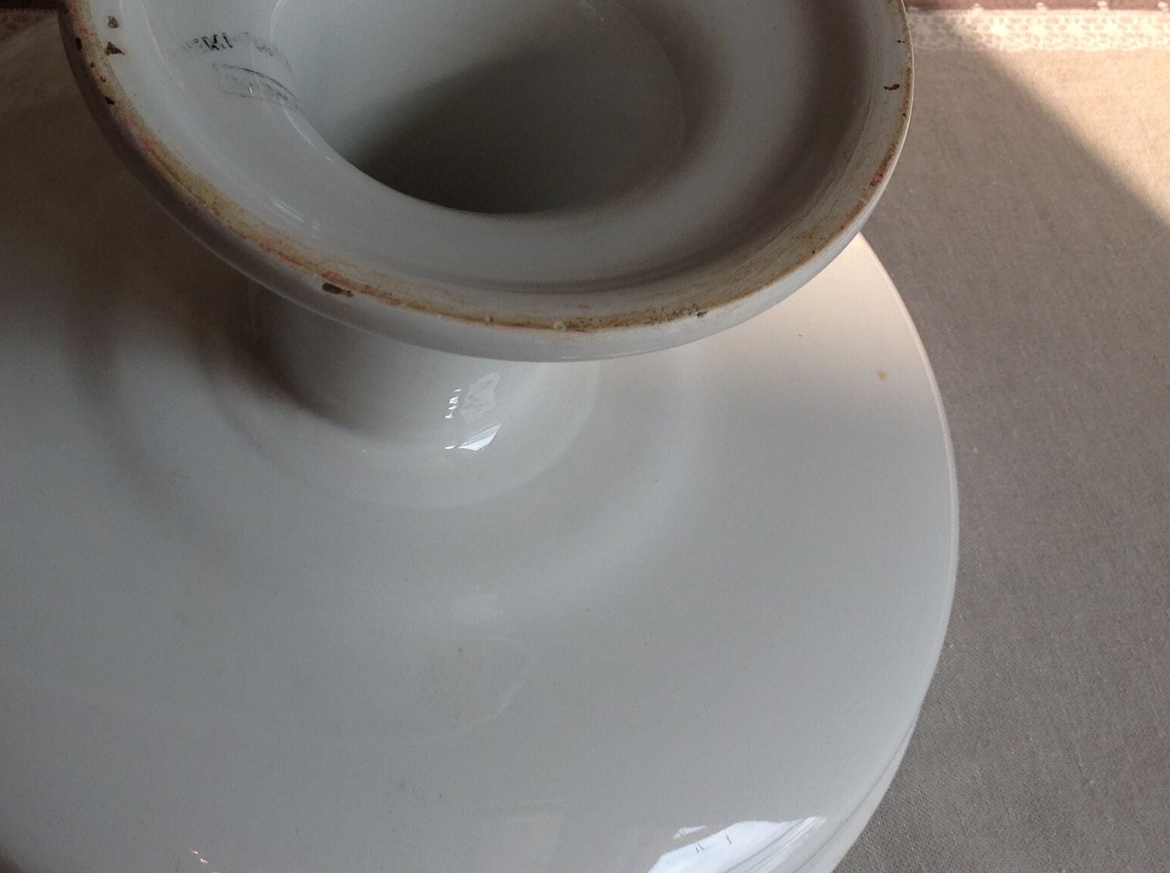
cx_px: 394
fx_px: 1991
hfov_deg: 32.5
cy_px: 354
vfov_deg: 24.7
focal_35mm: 59
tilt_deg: -54.4
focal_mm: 4.28
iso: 50
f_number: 2.4
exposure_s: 1/161
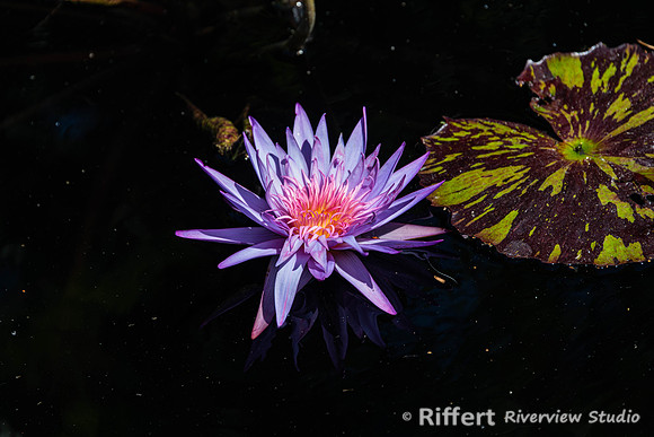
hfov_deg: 6.9
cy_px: 218
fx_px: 5451
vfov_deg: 4.6
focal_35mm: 300
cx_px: 327
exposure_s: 1/160
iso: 64
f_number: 8
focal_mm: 300
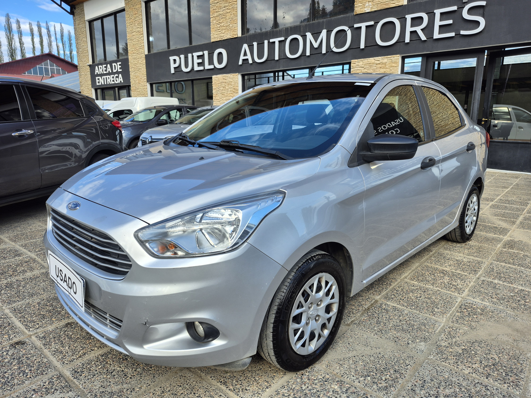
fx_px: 353
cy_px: 199
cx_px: 266
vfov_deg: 58.9
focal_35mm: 23
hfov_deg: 73.9
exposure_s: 1/488
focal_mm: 5.4
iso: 25
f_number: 1.8
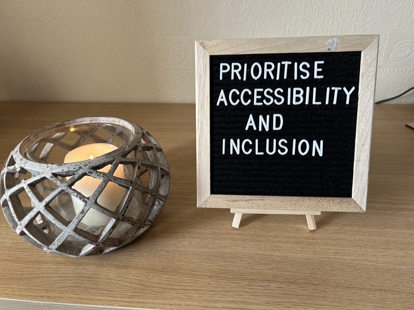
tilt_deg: -28.3
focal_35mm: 26
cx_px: 207
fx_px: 311
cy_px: 155
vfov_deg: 53.1
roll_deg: +2.8
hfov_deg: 67.3
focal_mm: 5.7
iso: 125
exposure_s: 1/121
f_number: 1.5
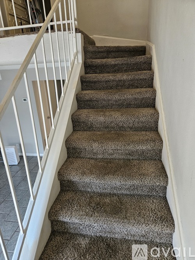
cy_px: 130
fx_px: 173
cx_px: 98
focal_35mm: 23
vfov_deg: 73.9
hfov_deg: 58.9
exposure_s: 1/359
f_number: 1.8
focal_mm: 5.4
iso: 400
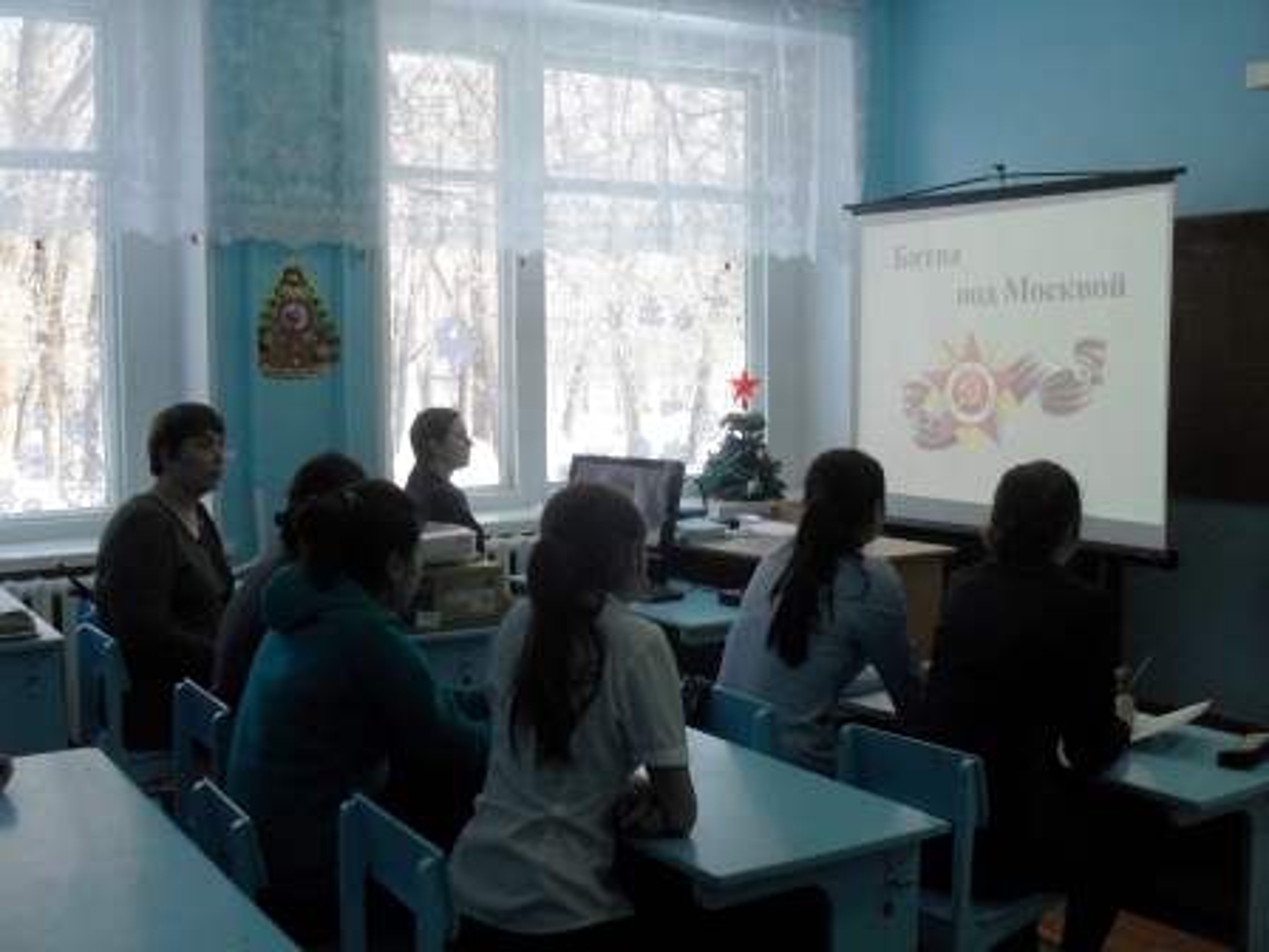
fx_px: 1393
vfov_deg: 37.7
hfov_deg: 49.0
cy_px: 476
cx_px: 634
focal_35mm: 38
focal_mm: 6.3
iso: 80
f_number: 2.8
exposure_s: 1/45
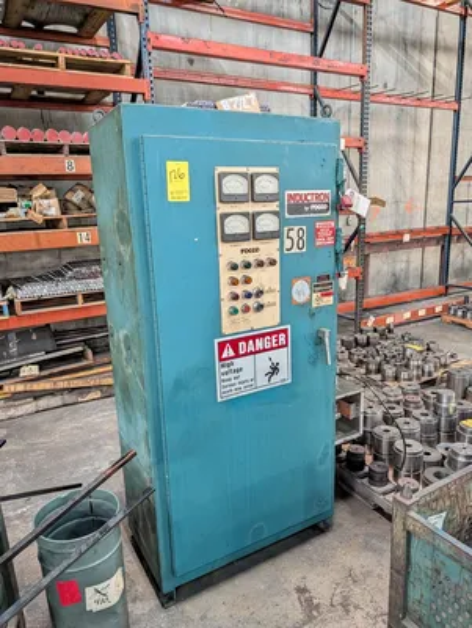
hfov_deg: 56.9
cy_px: 314
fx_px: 435
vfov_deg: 71.5
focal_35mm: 24
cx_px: 236
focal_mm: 6.9
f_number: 1.68
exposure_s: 1/43.7
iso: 586
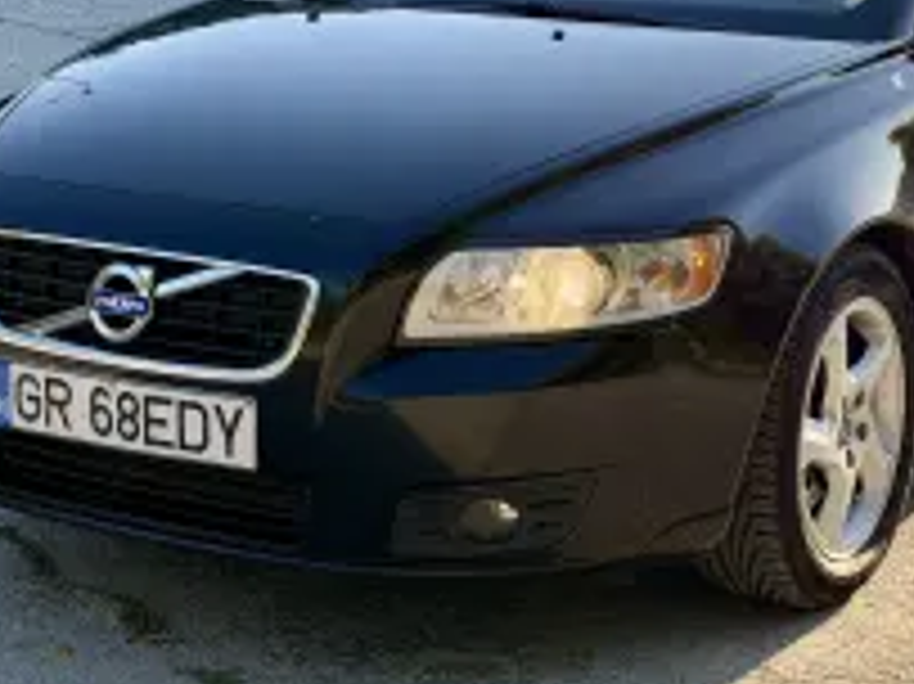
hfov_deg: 23.0
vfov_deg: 17.3
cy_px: 176
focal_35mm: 85
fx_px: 2243
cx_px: 581
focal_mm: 6.76
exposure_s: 1/1353
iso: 100
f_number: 1.78
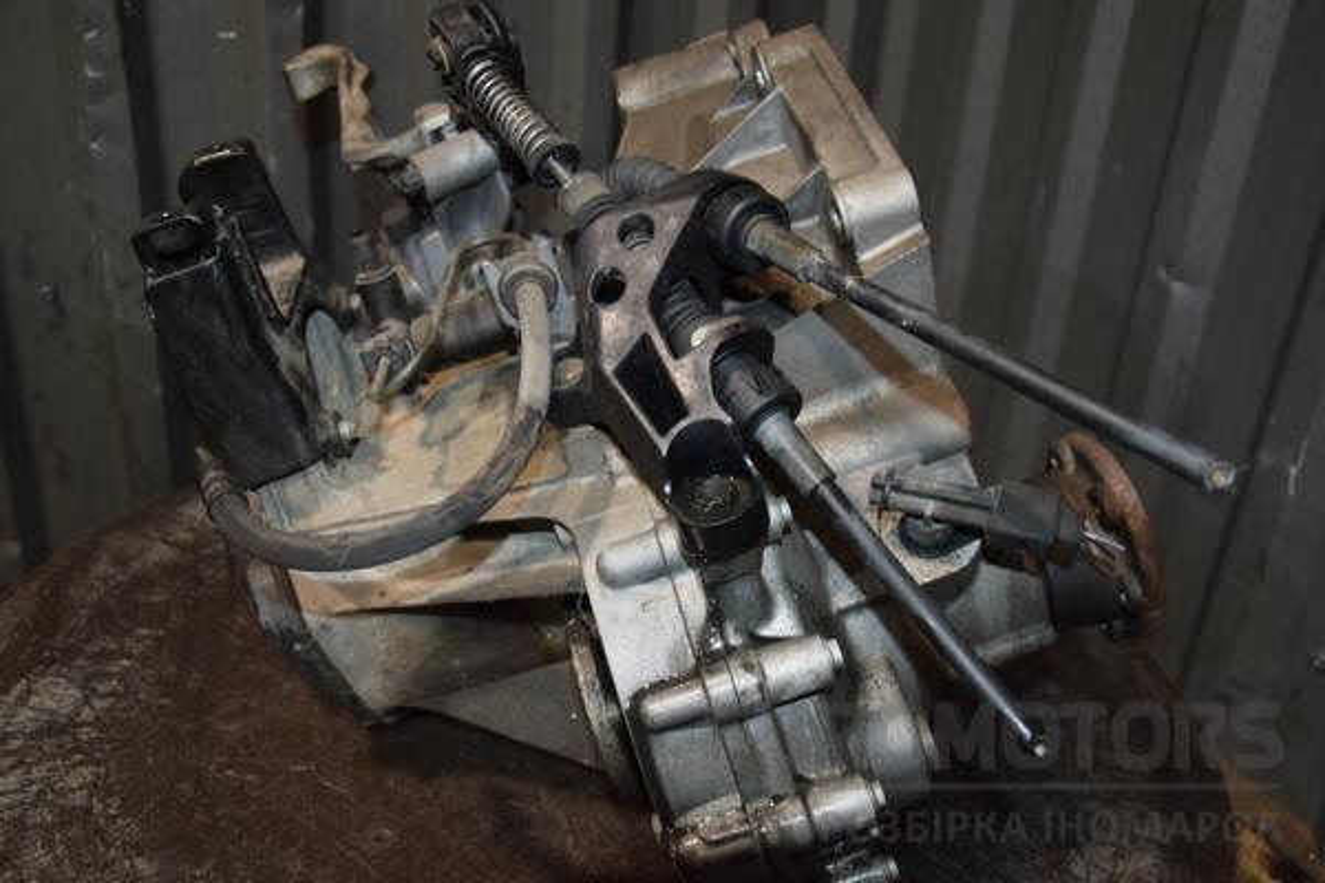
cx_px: 662
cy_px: 442
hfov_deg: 59.5
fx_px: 1159
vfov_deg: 41.7
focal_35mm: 32
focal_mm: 21
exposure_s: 1/60
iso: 800
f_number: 5
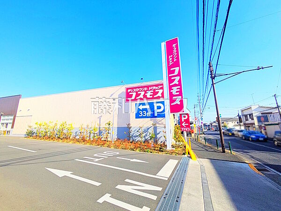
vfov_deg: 85.7
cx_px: 140
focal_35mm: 14
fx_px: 114
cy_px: 106
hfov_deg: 102.1
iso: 47
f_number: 2.2
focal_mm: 1.83
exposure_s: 1/1284
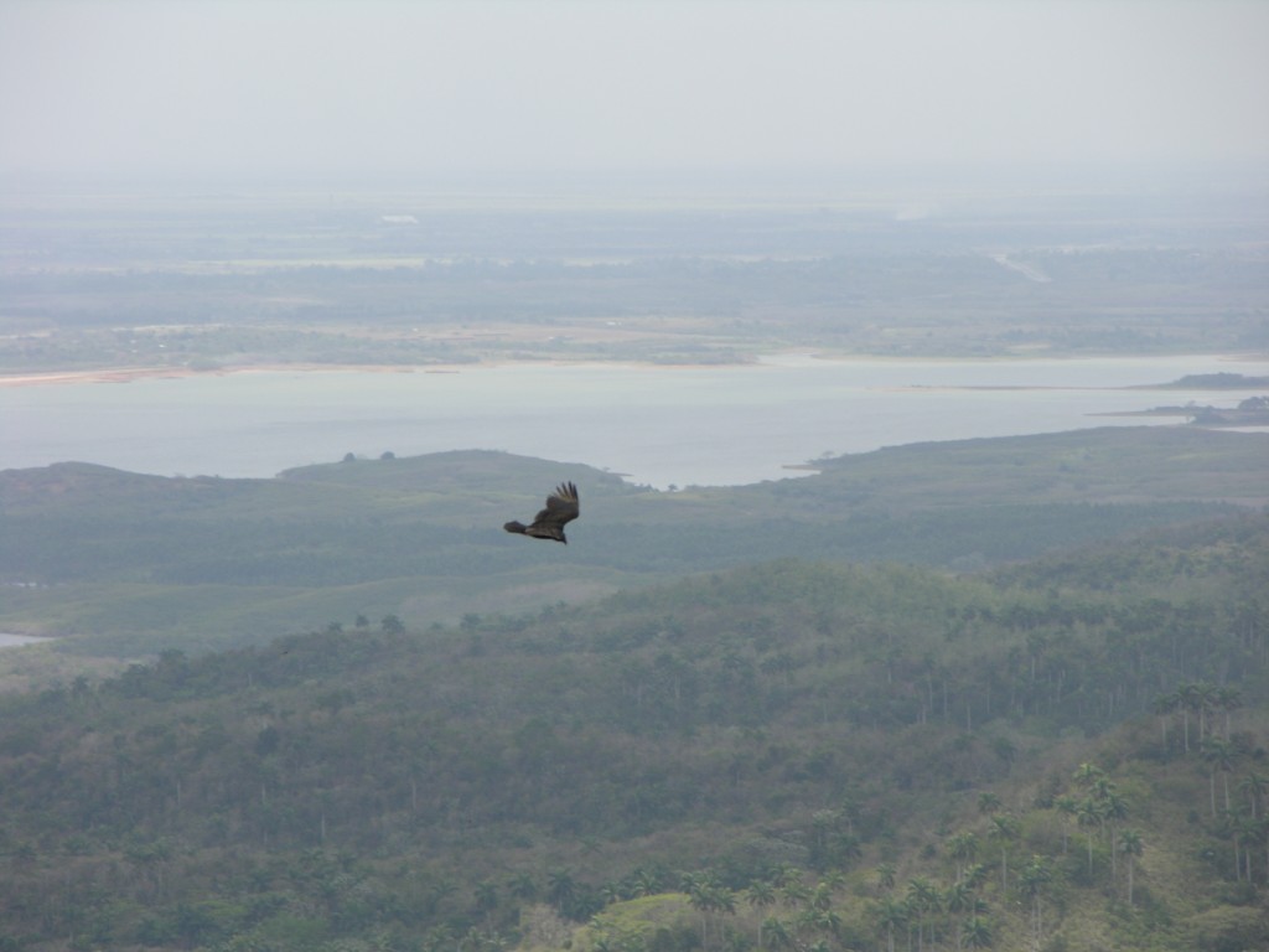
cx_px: 634
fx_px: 10265
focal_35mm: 280
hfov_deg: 7.1
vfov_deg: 5.3
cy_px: 476
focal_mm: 71.2
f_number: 5.3
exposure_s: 1/252
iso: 50
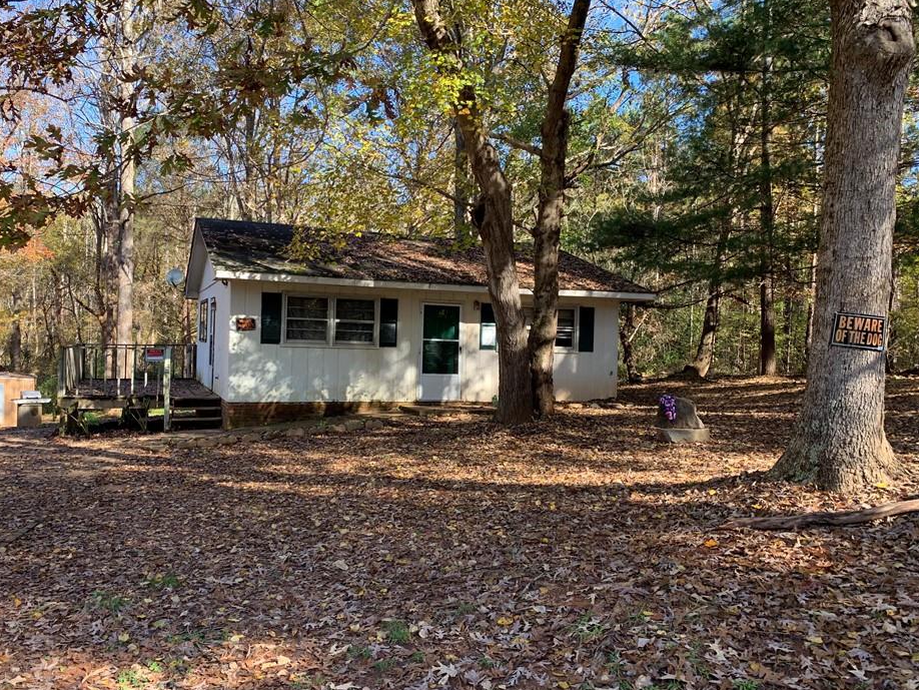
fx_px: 770
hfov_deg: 61.5
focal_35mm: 29
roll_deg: -2.2
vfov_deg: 48.2
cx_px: 412
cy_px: 342
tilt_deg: +0.7
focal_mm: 4.25
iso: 25
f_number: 1.8
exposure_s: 1/173
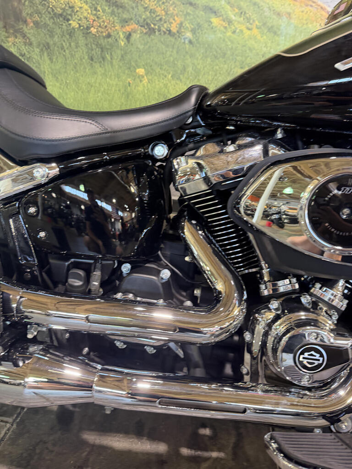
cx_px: 176
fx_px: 325
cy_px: 234
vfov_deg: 71.6
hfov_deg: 56.8
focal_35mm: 24
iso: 250
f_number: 1.78
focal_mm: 6.76
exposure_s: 1/60
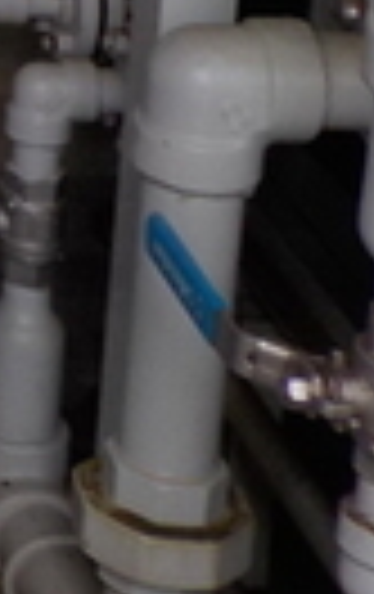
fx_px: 2501
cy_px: -396
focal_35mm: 154
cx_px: -951
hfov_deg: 7.1
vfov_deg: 12.6
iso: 125
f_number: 3.3
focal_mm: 4.1
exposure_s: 1/80
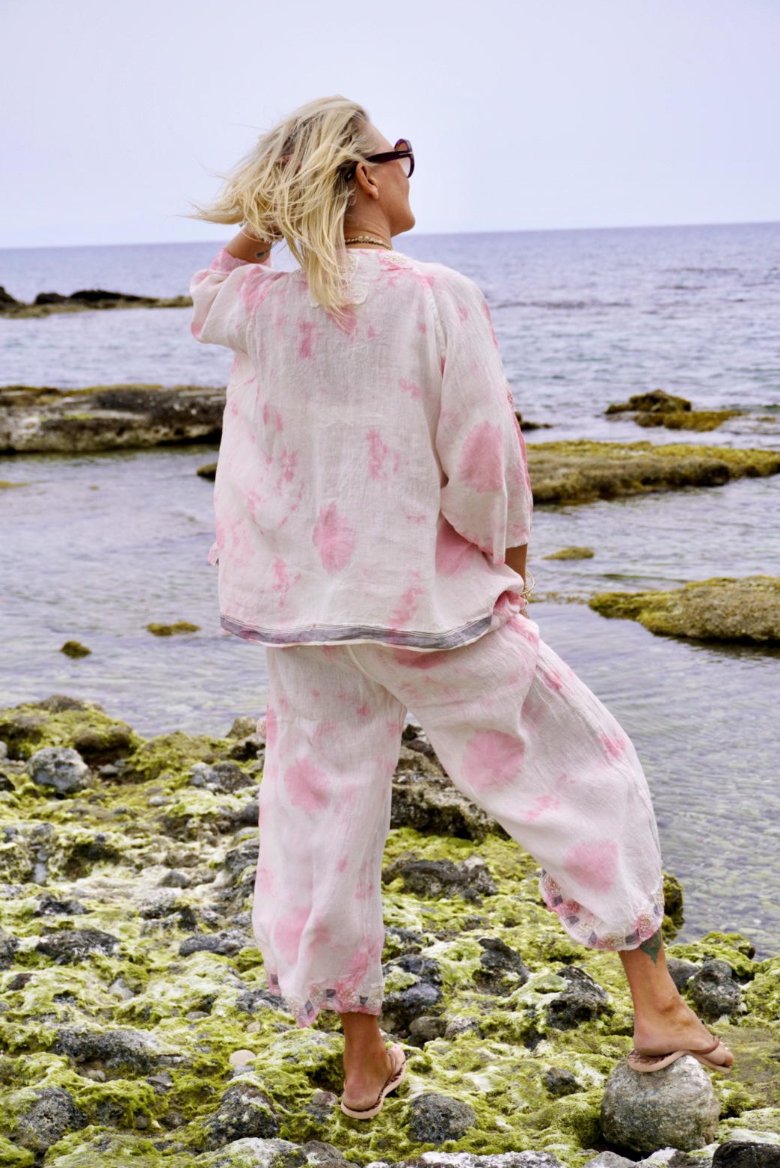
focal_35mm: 59
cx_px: 393
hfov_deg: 23.0
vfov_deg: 33.9
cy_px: 597
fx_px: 1914
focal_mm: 38
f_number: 5.6
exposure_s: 1/640
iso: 100
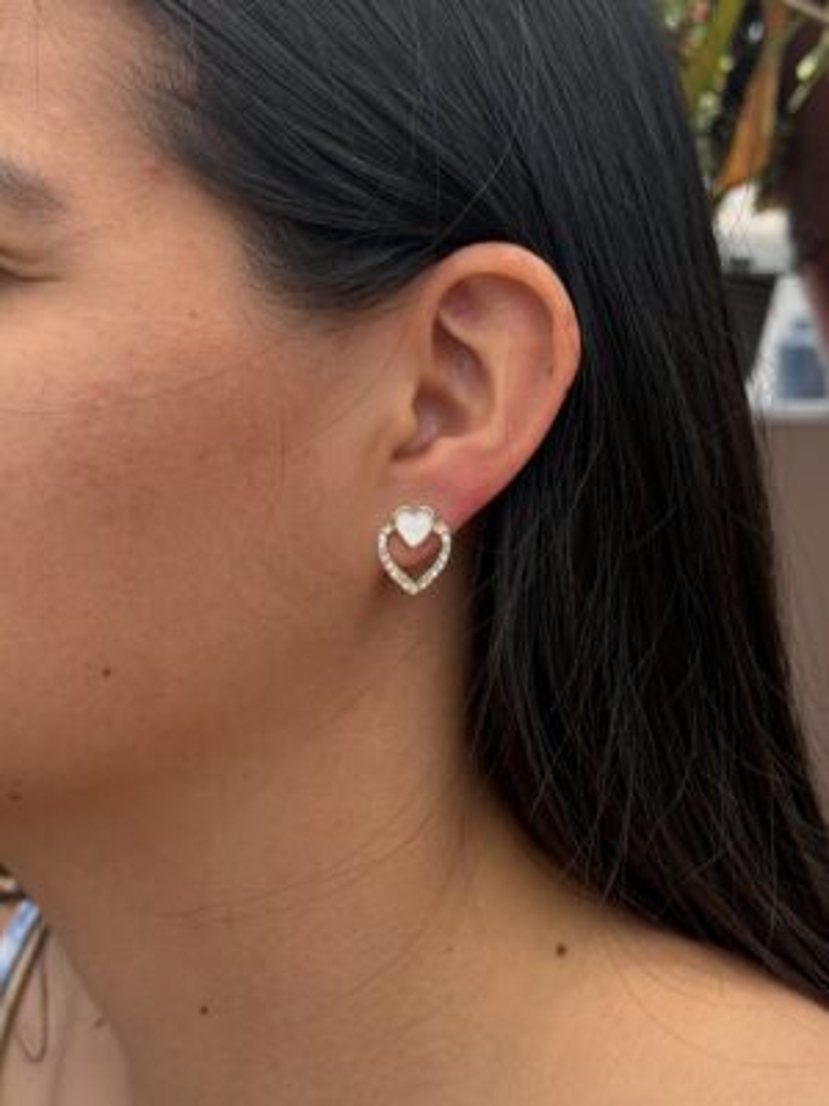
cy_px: 553
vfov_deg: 39.7
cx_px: 414
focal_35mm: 48
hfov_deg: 30.3
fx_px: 1533
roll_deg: -0.1
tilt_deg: -5.5
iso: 64
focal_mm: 6.76
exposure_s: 1/1307
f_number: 1.78
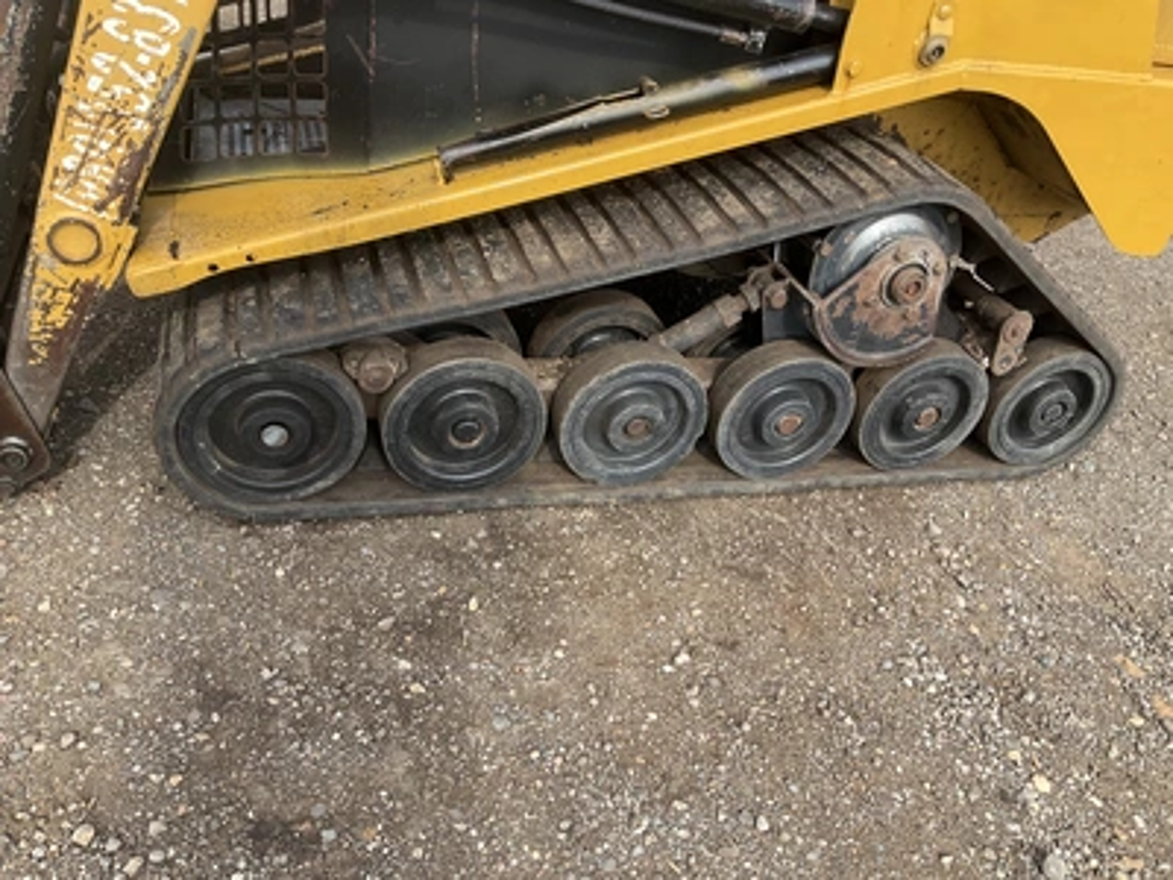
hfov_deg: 61.7
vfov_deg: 48.2
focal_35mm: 29
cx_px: 586
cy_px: 440
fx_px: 983
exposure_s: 1/529
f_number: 1.8
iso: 25
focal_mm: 3
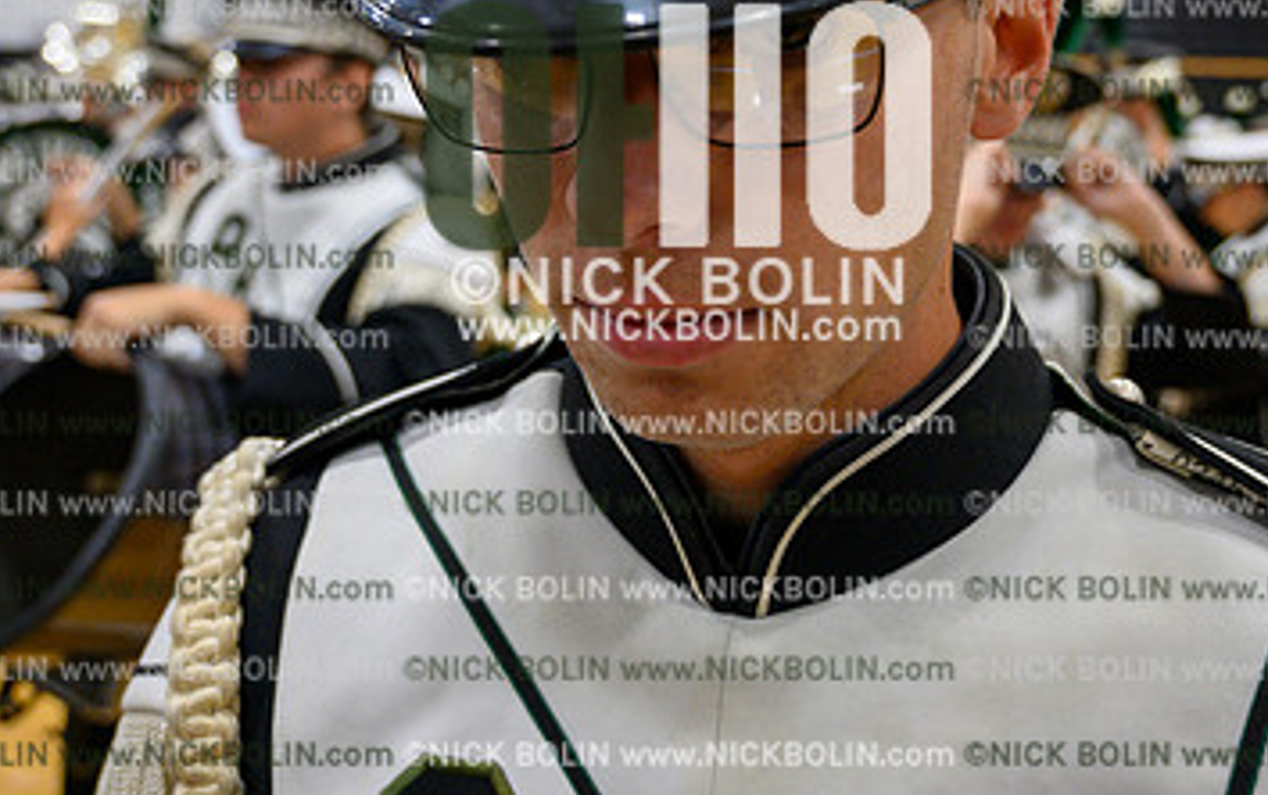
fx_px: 1384
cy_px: 172
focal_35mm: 40
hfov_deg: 49.2
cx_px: 677
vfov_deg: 31.3
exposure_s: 1/250
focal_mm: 24
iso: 1250
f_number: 4
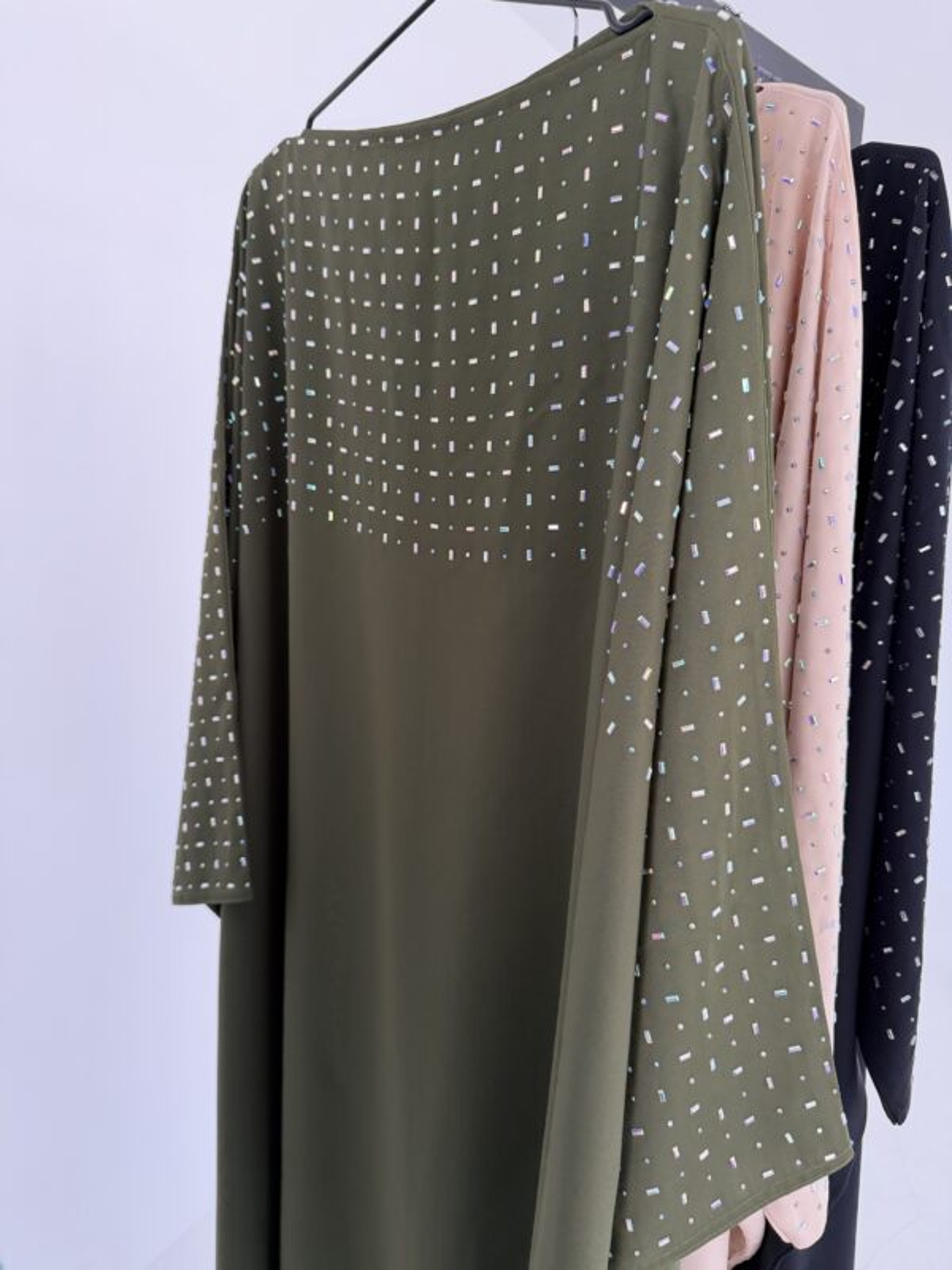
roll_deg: -2.2
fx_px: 880
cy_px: 635
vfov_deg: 71.6
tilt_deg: -9.4
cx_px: 476
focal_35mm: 24
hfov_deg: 56.8
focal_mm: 6.76
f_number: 1.78
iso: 125
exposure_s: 1/121
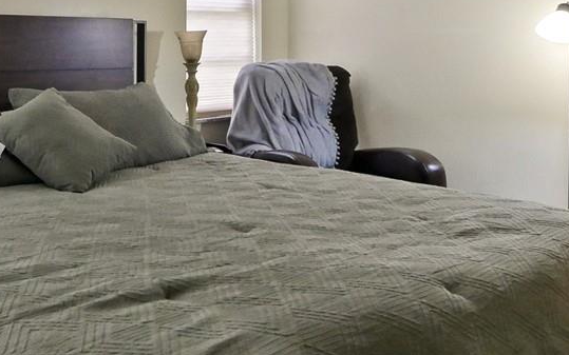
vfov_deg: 28.3
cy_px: 45
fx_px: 682
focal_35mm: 44
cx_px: 73
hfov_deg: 42.1
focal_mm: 7
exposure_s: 1/60
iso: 2000
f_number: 4
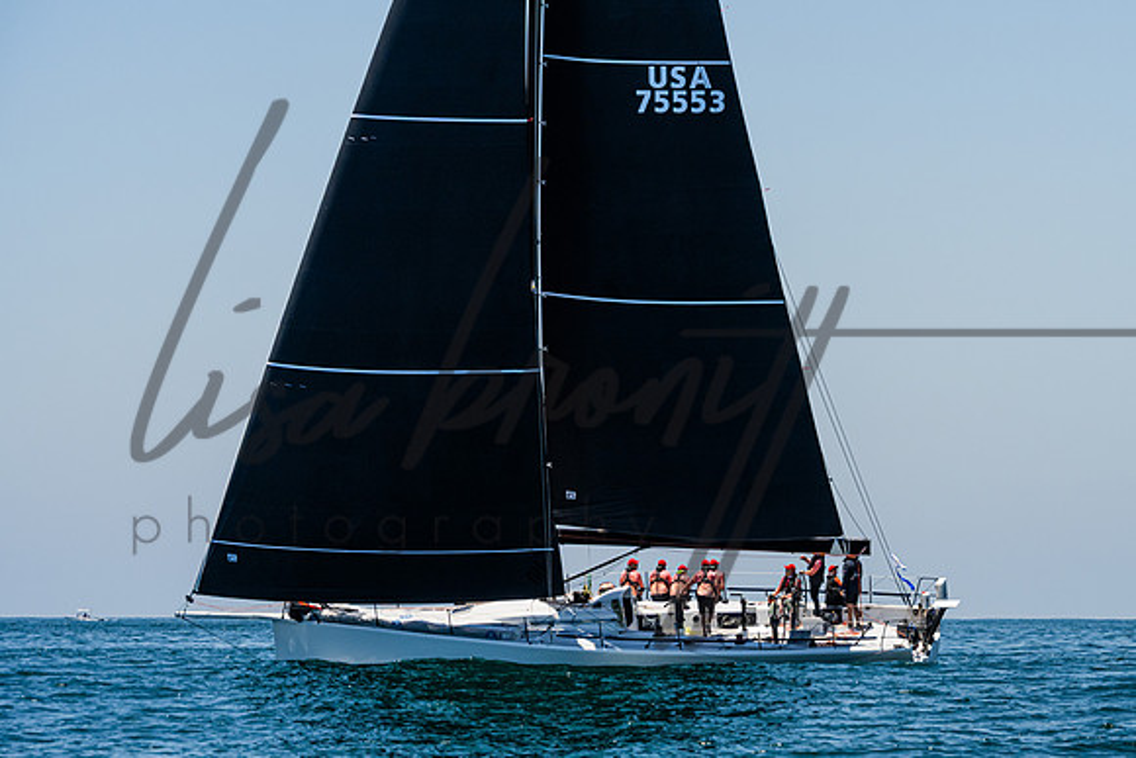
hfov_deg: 12.0
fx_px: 5387
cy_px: 397
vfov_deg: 8.0
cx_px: 716
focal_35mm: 171
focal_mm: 125
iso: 500
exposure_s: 1/2500
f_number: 8
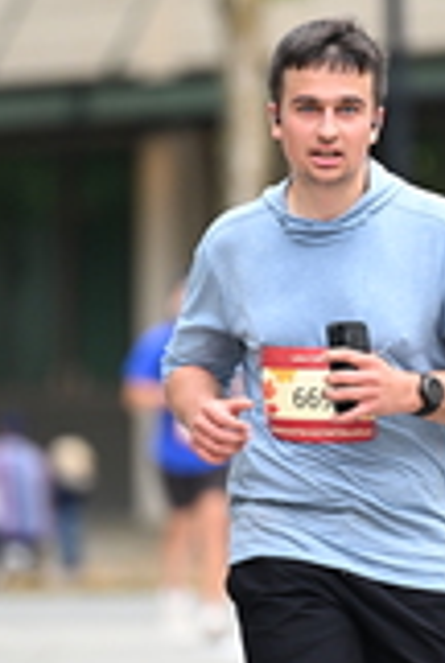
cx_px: 369
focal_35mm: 682
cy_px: 296
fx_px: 12590
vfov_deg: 3.0
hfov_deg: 2.0
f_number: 2.8
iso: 640
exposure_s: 1/1600
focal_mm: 200
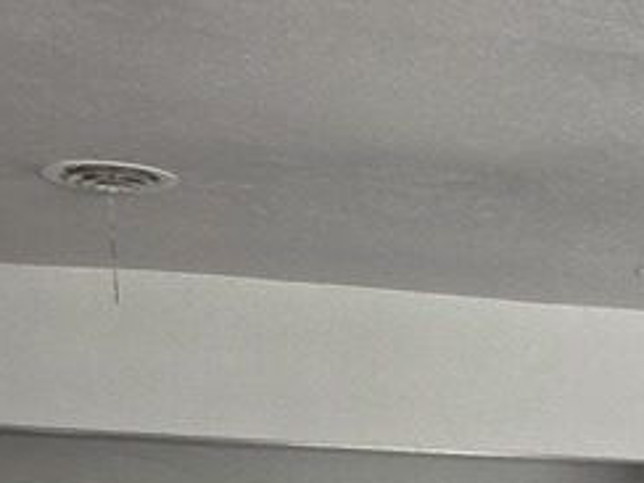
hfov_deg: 13.3
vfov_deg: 9.6
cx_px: 1090
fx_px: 2530
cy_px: 1167
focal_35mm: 136
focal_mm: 6.3
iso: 100
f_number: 1.7
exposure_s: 1/24
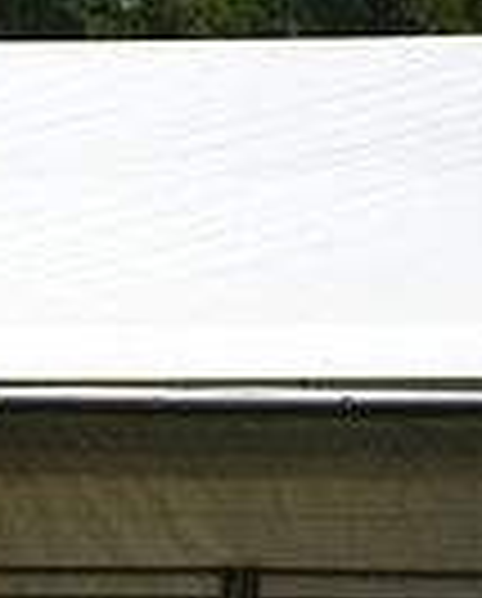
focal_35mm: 817
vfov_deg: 2.4
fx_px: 14519
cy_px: 863
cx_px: -631
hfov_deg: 1.9
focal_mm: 200
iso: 180
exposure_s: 1/1250
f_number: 6.3
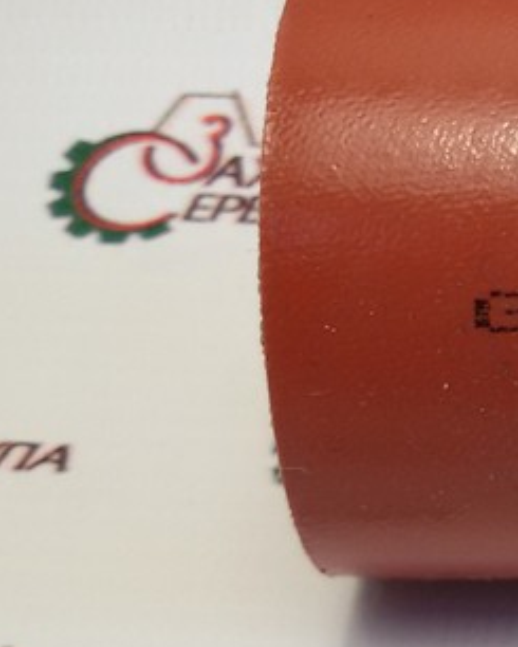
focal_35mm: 99
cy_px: 402
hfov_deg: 14.3
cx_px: 835
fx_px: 1896
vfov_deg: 19.3
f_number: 2.4
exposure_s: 1/50
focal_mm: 2.93
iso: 40
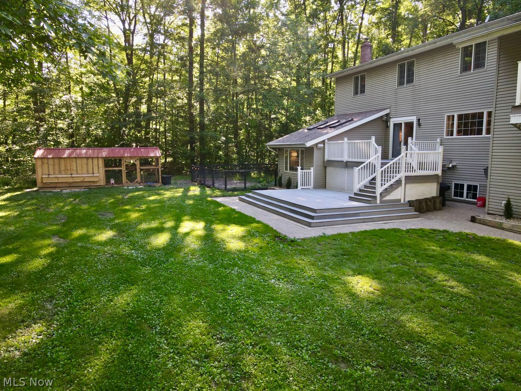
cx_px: 260
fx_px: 361
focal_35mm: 24
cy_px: 196
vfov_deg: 56.8
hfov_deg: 71.6
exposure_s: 1/12.5
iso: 540
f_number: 2.8
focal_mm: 4.5
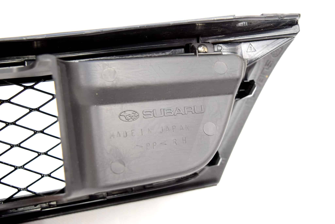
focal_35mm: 39
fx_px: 363
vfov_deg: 34.3
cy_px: 112
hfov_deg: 49.5
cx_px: 168
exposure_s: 1/60
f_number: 4
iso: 400
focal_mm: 26
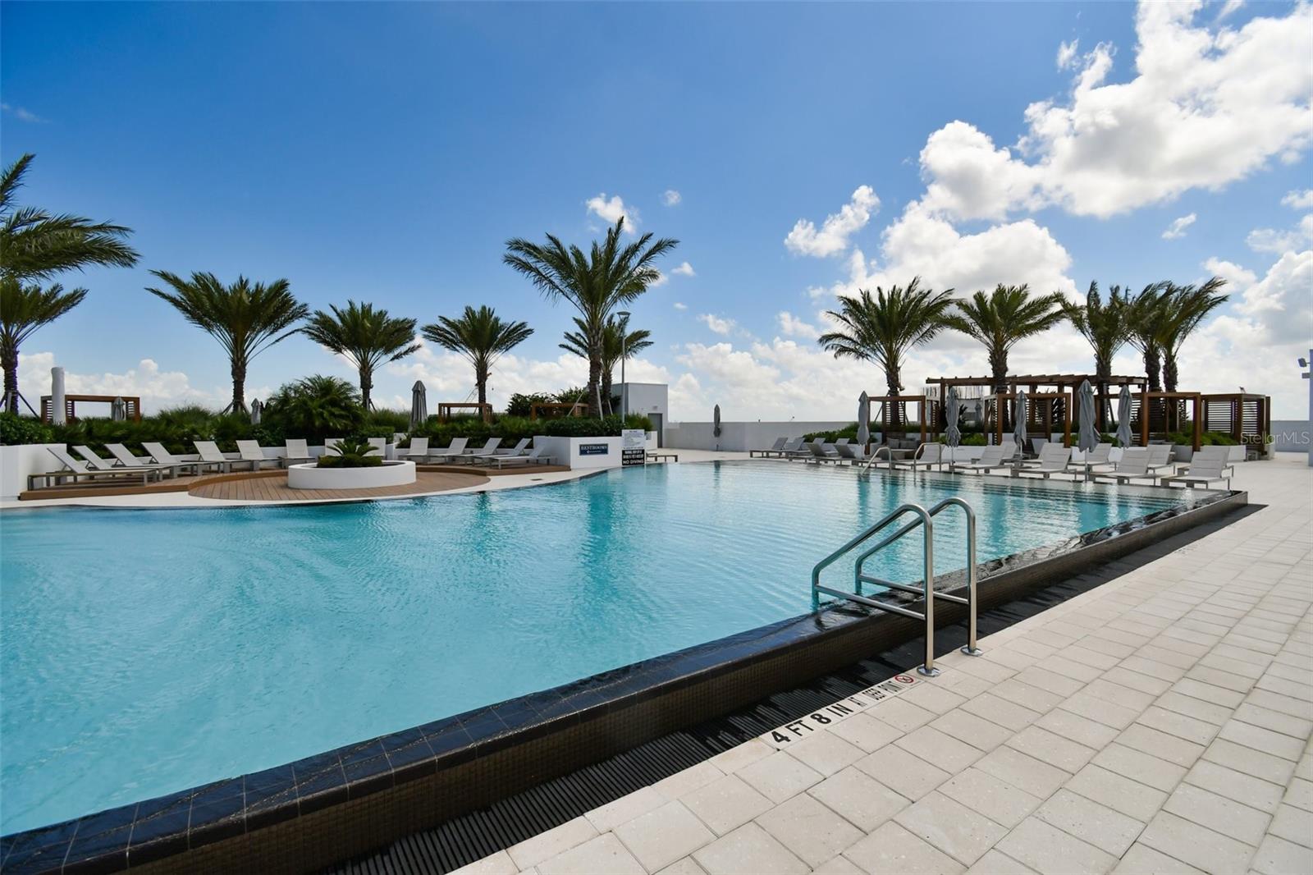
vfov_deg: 77.3
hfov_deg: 100.4
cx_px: 656
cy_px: 438
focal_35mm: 15
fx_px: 547
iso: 100
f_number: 7.1
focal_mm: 10
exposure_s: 1/1000
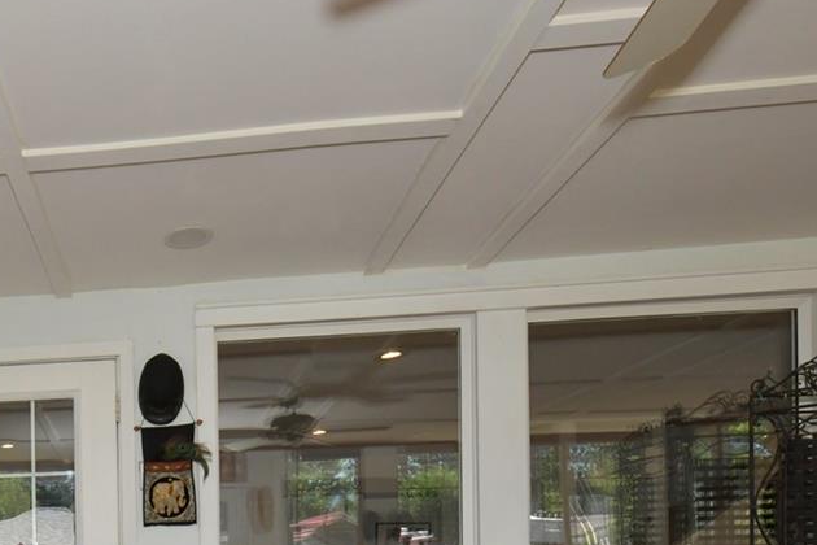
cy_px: 600
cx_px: 43
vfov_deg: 32.4
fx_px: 817
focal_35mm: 36
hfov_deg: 46.5
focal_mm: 14
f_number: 11
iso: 800
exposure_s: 1/250
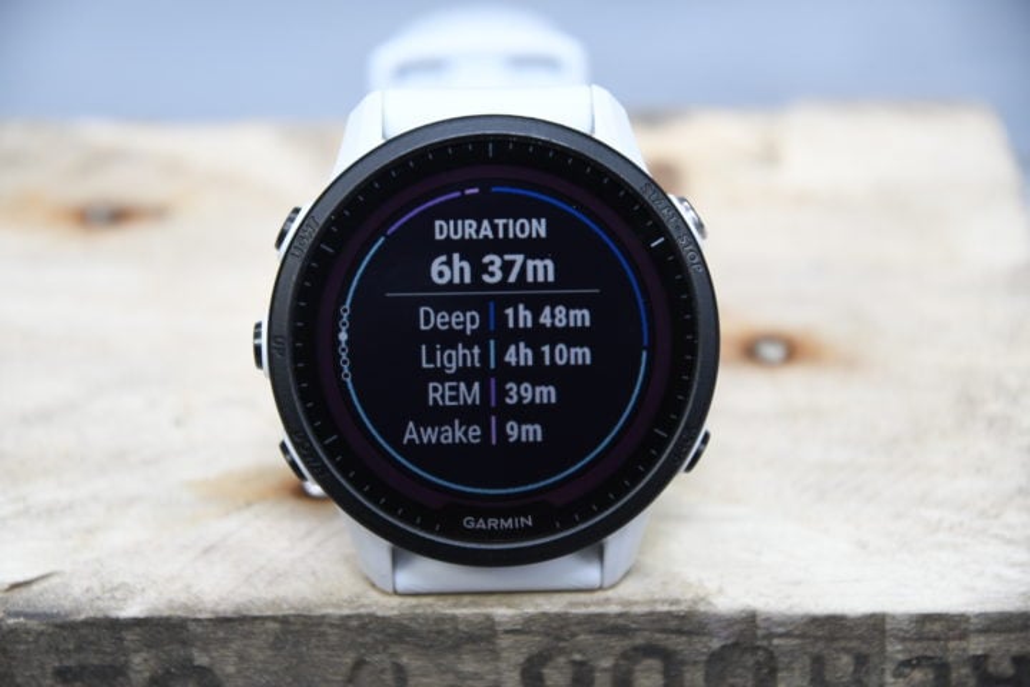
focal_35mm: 120
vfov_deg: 11.4
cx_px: 515
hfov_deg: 17.1
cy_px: 344
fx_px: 3433
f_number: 4
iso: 1000
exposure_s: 1/100
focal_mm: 80
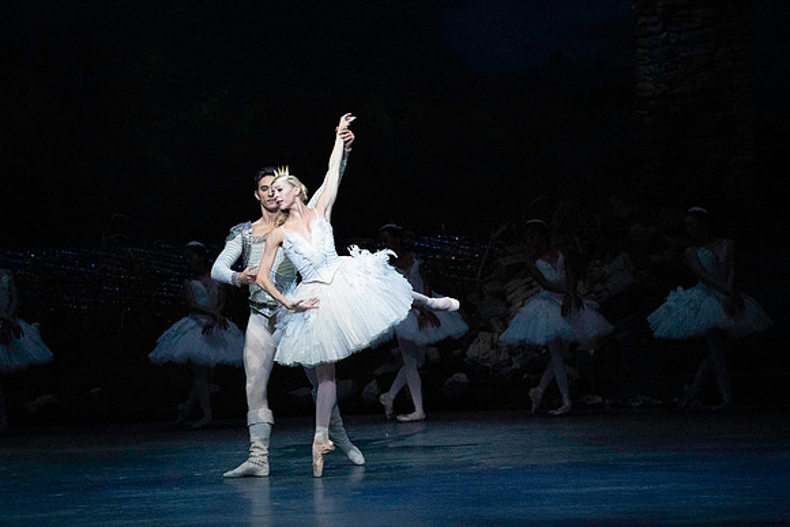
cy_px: 264
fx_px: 4390
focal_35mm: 200
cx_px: 395
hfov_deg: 10.3
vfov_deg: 6.9
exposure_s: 1/400
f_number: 5
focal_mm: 200
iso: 25600
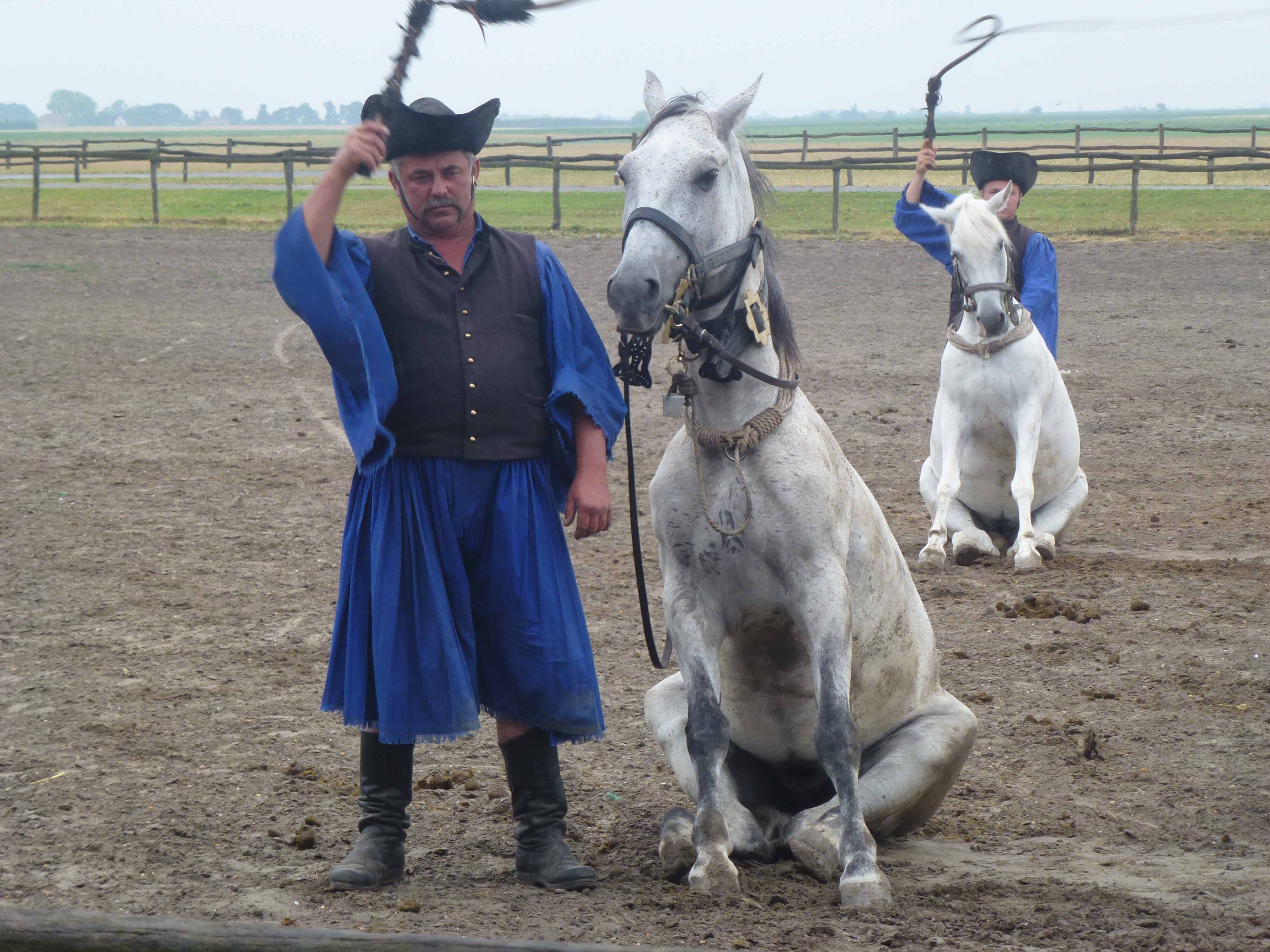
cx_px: 635
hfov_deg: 15.1
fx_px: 4806
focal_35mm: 131
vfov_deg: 11.3
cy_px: 476
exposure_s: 1/100
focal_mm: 23.4
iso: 100
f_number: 5.2
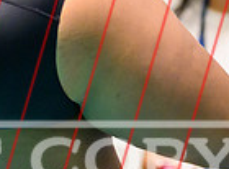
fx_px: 12346
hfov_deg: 1.1
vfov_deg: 0.8
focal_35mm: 1879
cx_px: -87
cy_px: 275
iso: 2500
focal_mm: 300
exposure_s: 1/800
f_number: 2.8
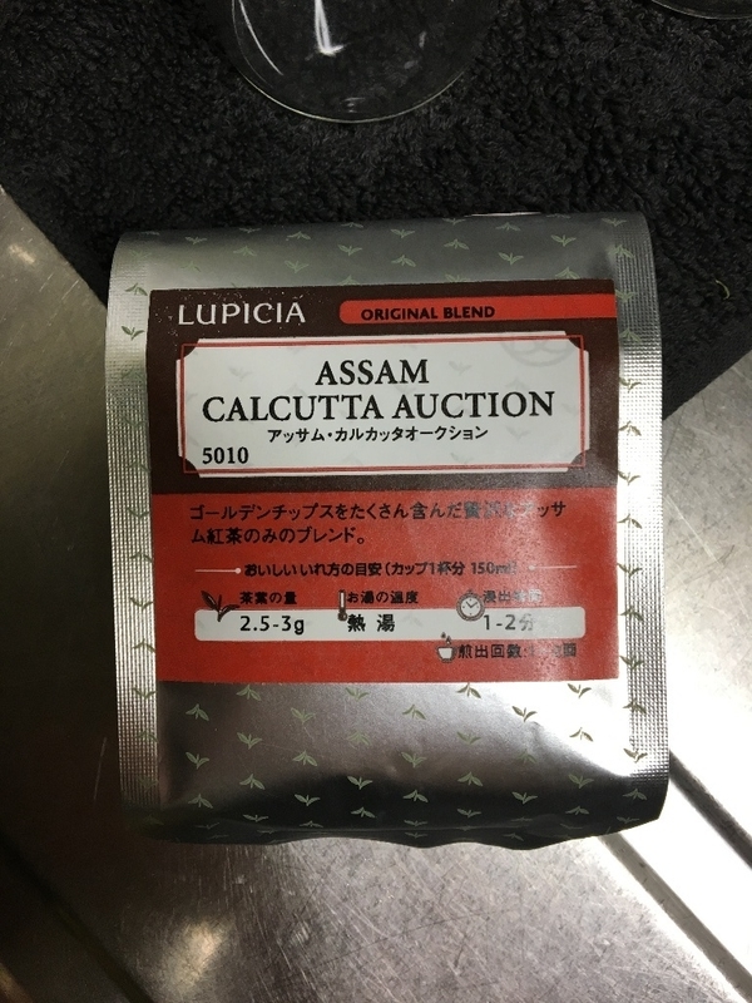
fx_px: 840
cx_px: 376
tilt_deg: -85.6
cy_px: 502
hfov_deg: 48.2
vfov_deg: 61.7
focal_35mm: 29
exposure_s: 1/33
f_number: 2.2
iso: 40
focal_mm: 4.15
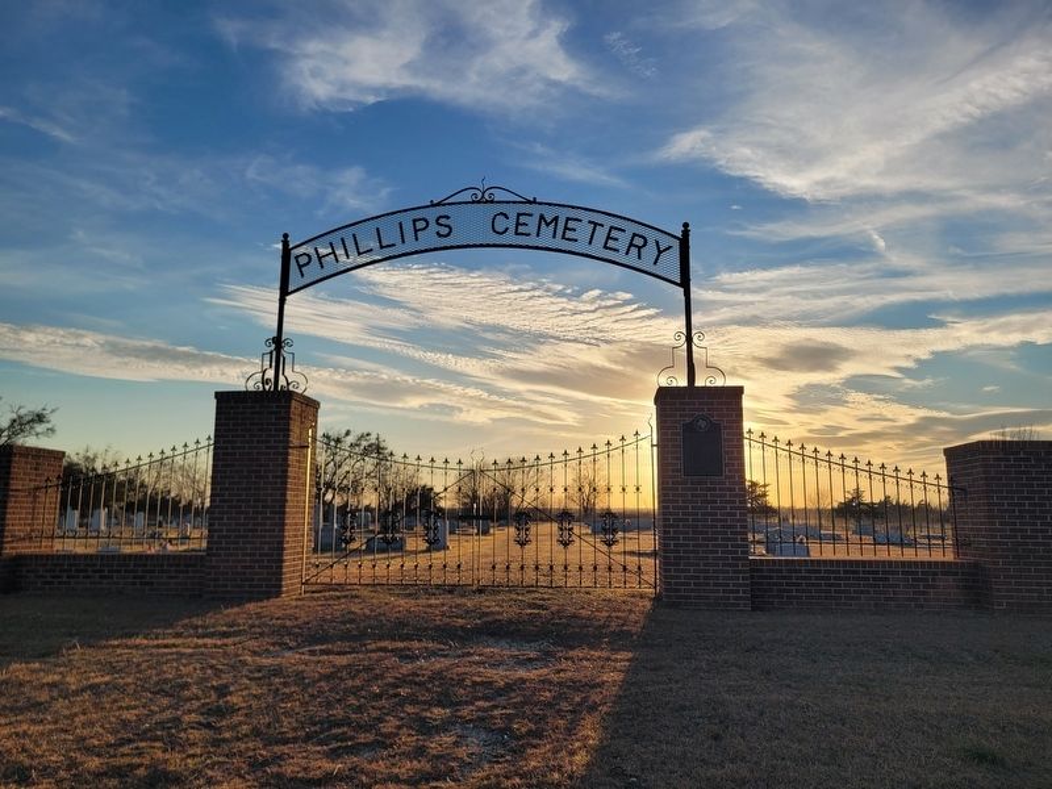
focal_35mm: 26
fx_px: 790
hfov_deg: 67.3
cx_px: 526
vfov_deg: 53.1
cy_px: 394
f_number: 1.8
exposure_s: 1/2790
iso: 40
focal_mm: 5.4
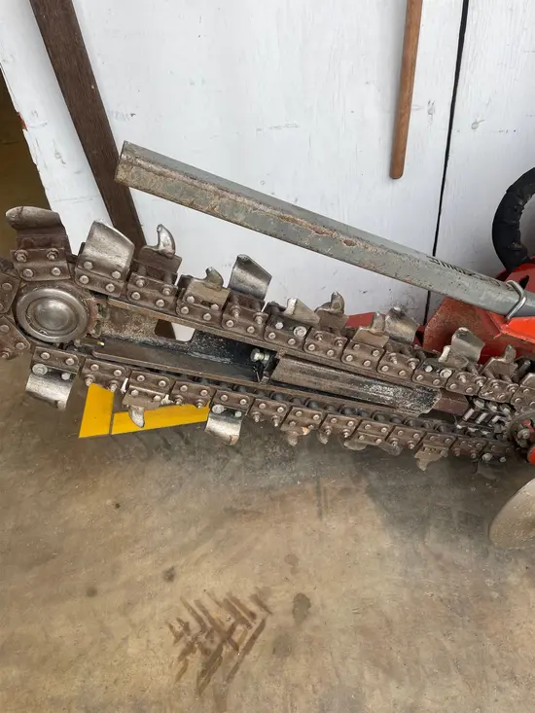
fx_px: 536
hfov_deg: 53.1
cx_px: 268
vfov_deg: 67.3
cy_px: 356
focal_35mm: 26
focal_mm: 4.2
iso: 32
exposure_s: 1/123
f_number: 1.6
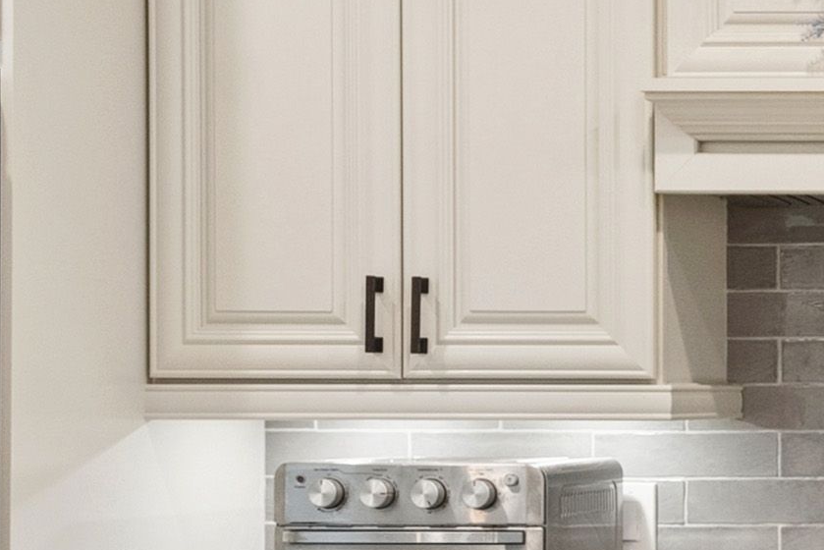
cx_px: 1382
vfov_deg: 14.9
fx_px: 2083
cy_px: 439
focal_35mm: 91
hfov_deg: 18.6
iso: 1000
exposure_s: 1/50
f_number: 8
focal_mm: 18
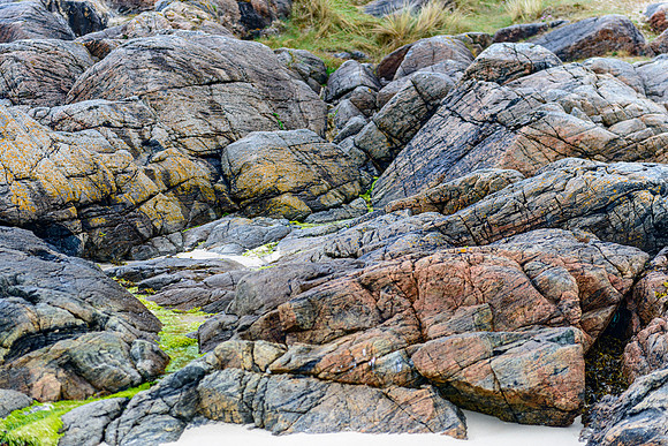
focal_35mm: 70
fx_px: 1299
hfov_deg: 28.8
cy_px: 223
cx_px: 334
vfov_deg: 19.5
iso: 320
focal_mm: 70
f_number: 2.8
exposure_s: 1/250
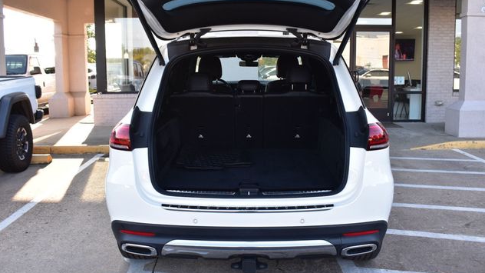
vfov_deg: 33.6
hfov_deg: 56.6
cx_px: 244
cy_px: 121
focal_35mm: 35
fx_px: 450
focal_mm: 22
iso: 400
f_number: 9
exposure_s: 1/100
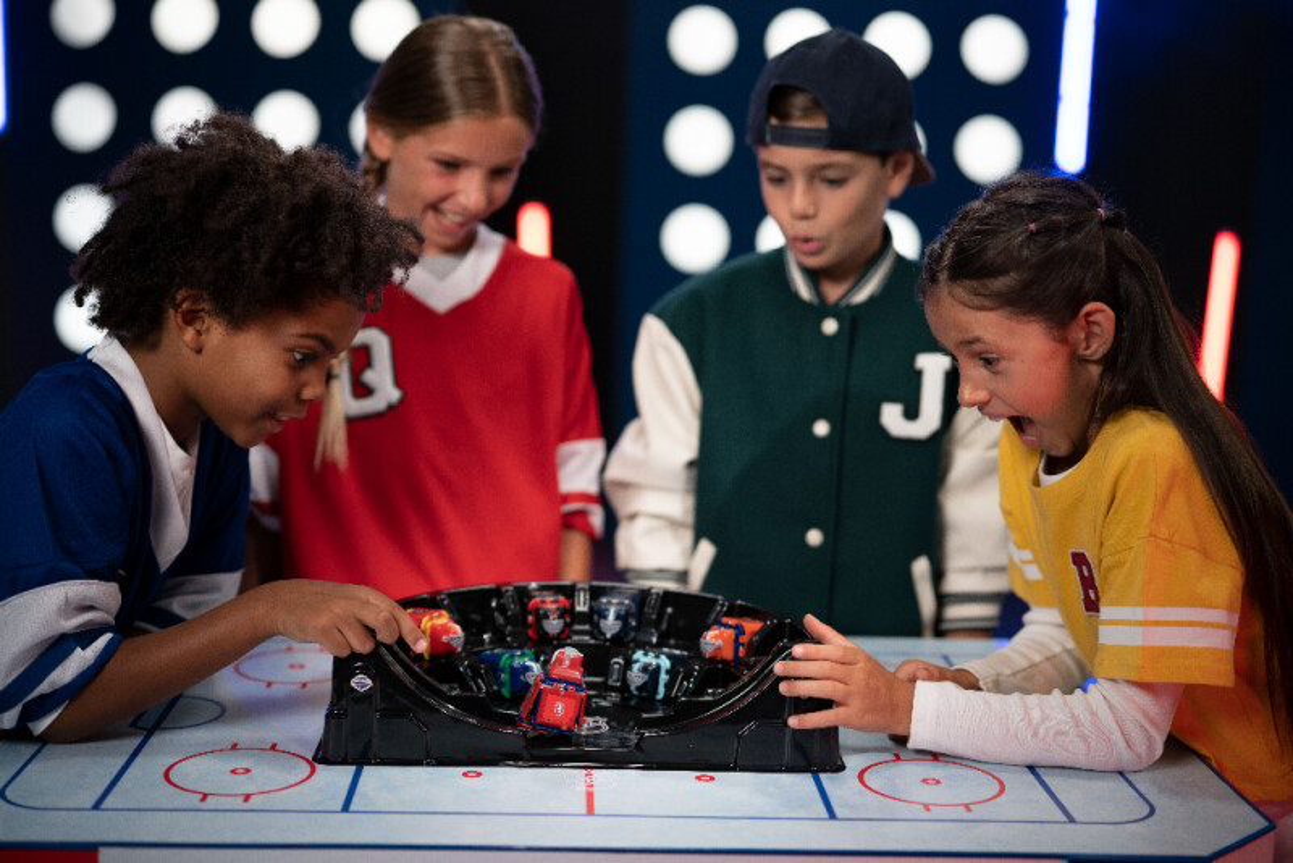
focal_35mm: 50
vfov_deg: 27.0
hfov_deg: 39.6
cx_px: 646
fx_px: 1796
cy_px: 432
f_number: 1.6
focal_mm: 50
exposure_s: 1/500
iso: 500
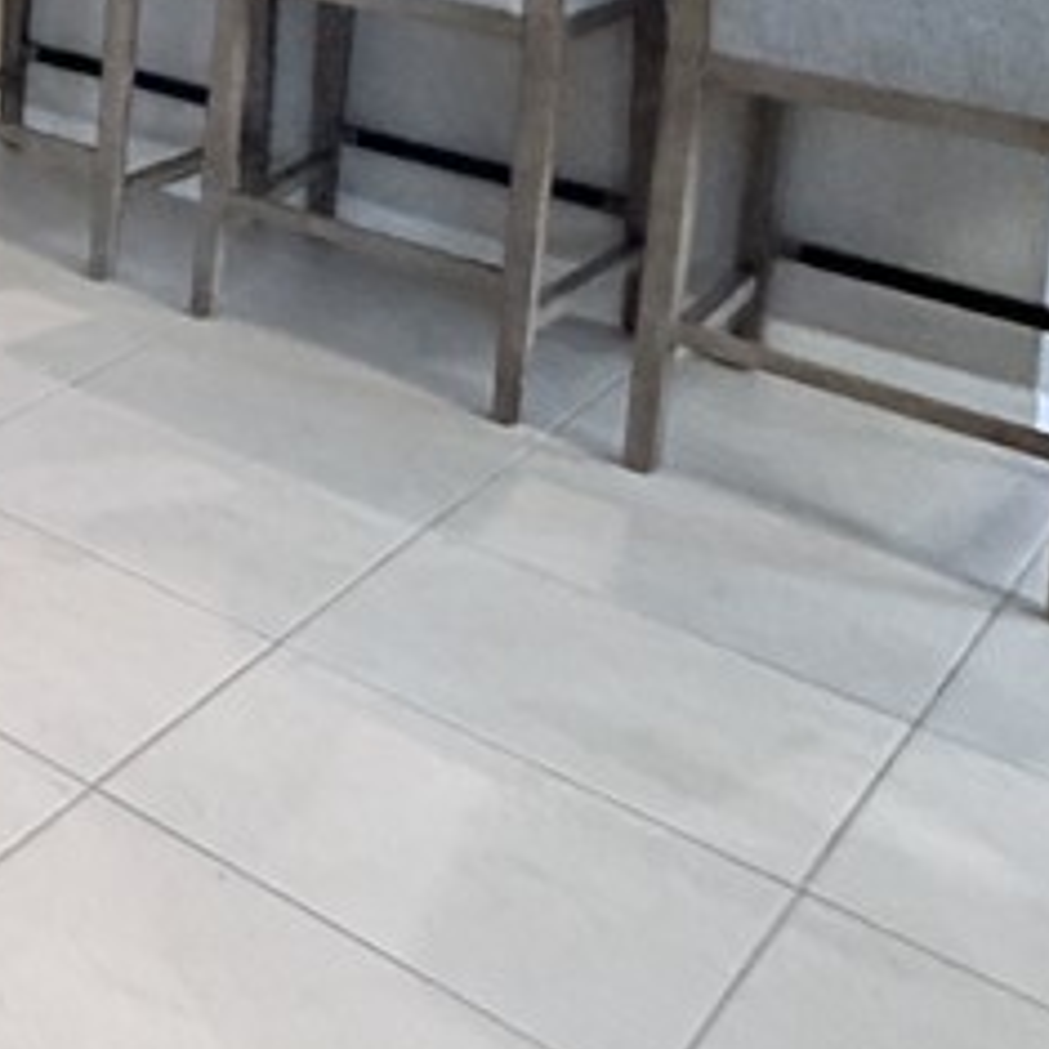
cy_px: -388
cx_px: -1067
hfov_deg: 18.9
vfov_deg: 26.0
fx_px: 1851
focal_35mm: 54
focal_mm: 2.22
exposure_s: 1/60
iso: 400
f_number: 2.2
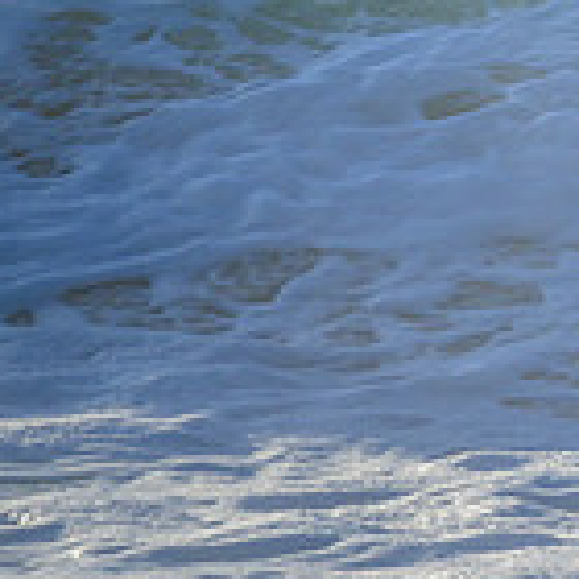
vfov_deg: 0.6
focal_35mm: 2820
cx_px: 1117
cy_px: -176
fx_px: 53365
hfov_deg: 0.6
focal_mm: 800
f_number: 6.3
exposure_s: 1/2000
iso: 280
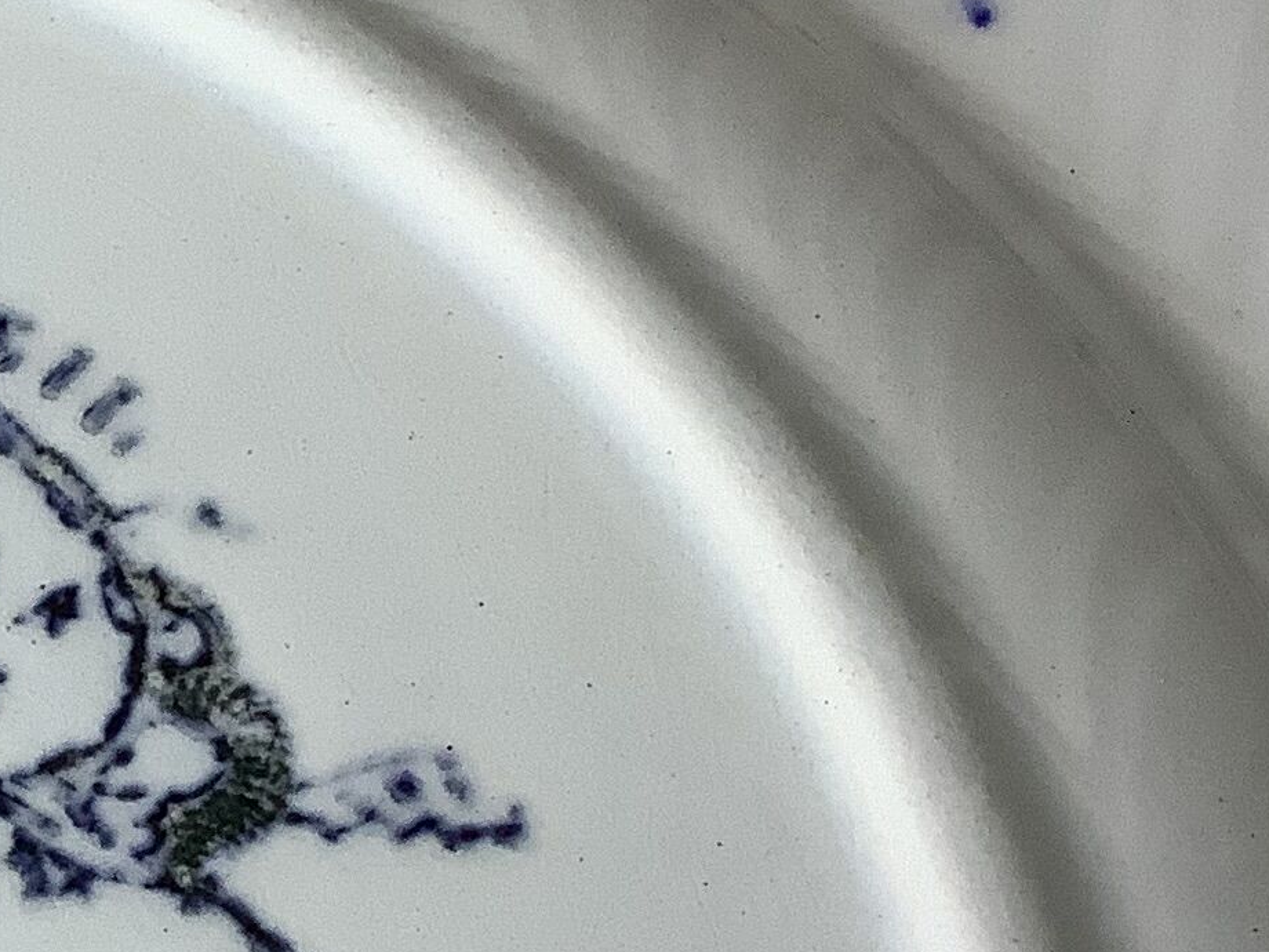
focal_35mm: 110
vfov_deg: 13.4
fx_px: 4033
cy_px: 618
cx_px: -148
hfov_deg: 17.3
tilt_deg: -65.8
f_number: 2.4
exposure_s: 1/120
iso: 80
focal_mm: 3.3
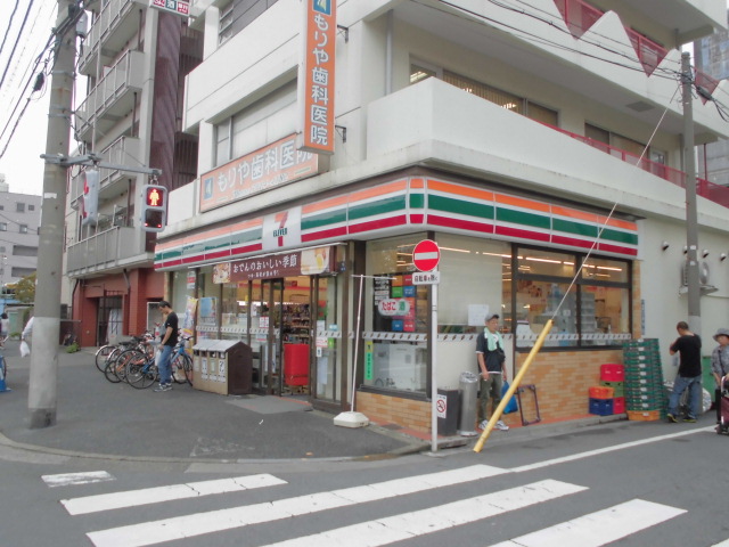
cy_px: 274
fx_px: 611
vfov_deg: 48.2
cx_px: 364
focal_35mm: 29
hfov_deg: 61.7
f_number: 3.7
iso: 100
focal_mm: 5.3
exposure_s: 1/60
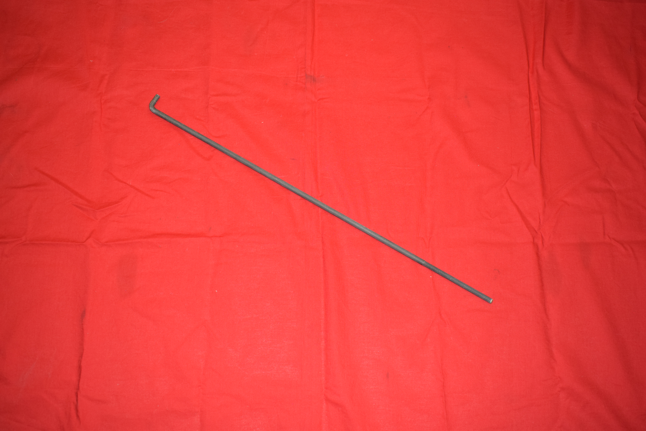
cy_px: 216
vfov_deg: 36.9
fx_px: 646
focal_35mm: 36
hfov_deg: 53.1
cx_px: 323
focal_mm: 24
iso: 800
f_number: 5
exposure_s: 1/125
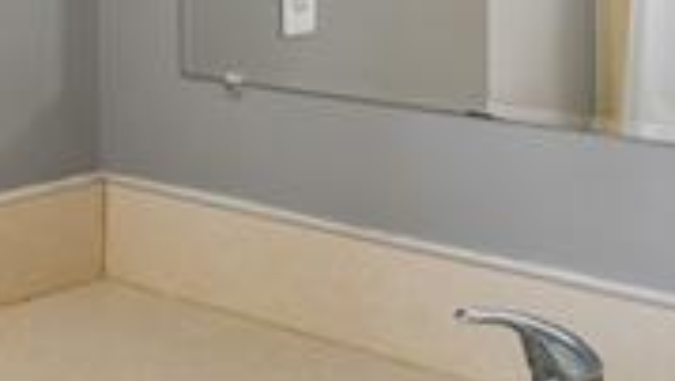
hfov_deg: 21.9
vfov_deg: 13.8
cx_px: -272
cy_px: -132
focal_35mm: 84
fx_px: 1505
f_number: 13
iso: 400
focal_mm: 14
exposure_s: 2
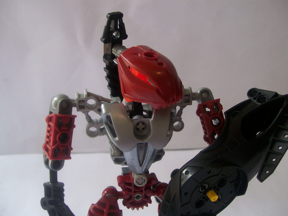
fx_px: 300
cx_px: 144
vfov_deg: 39.7
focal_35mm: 36
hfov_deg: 51.4
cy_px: 108
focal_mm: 6
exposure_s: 1/48.6
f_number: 2.7
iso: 80
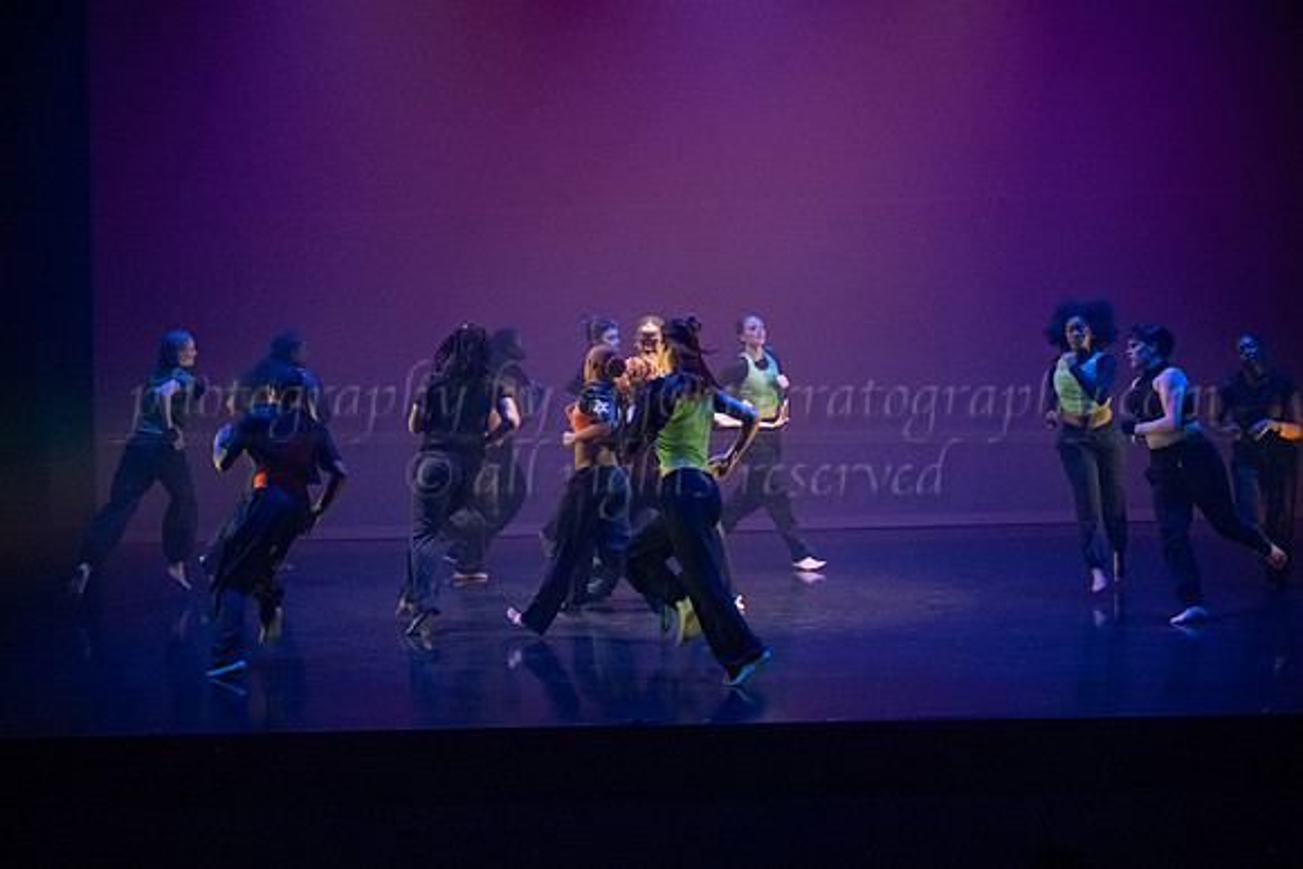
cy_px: 434
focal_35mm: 75
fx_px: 2715
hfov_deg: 27.0
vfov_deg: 18.2
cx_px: 652
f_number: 3.5
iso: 4000
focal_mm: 75
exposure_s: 1/400
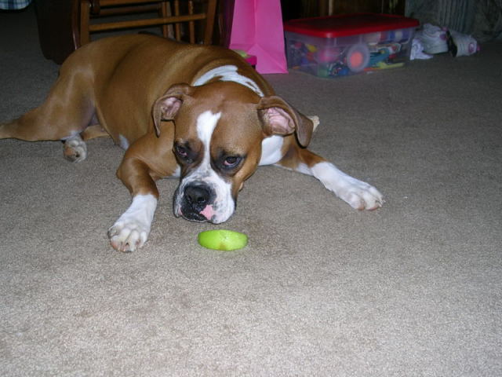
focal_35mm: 46
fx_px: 667
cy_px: 188
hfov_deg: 41.2
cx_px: 251
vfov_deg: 31.5
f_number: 3
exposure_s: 1/60.1
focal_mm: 7.1
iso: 50
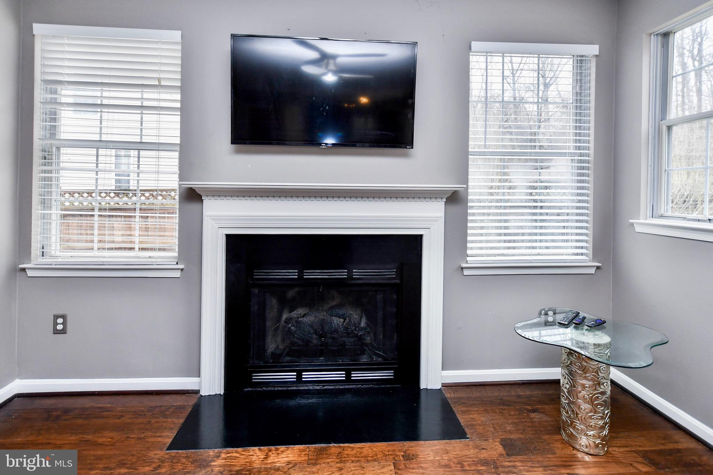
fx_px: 317
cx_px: 356
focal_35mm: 16
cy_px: 238
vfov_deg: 73.7
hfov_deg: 96.7
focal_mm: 11
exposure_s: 1/250
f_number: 4
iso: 400
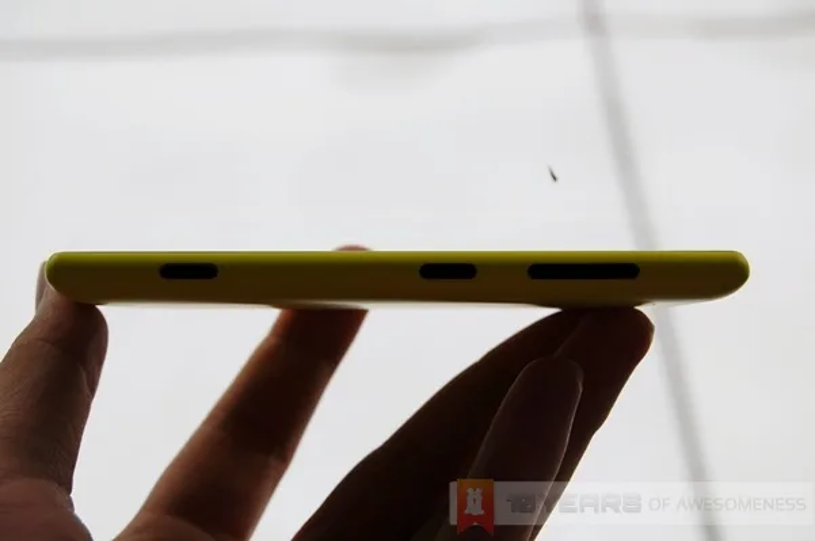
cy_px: 270
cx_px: 408
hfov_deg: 24.6
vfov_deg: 16.5
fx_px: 1865
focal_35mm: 82
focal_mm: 55
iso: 200
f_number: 7.1
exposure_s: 1/200
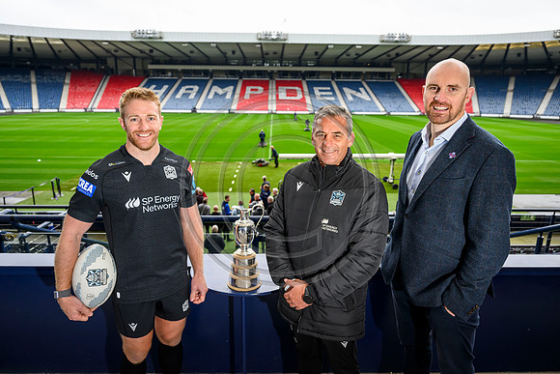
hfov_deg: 73.7
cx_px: 280
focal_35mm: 24
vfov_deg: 53.2
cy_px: 187
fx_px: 373
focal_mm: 24
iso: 500
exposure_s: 1/160
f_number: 3.5
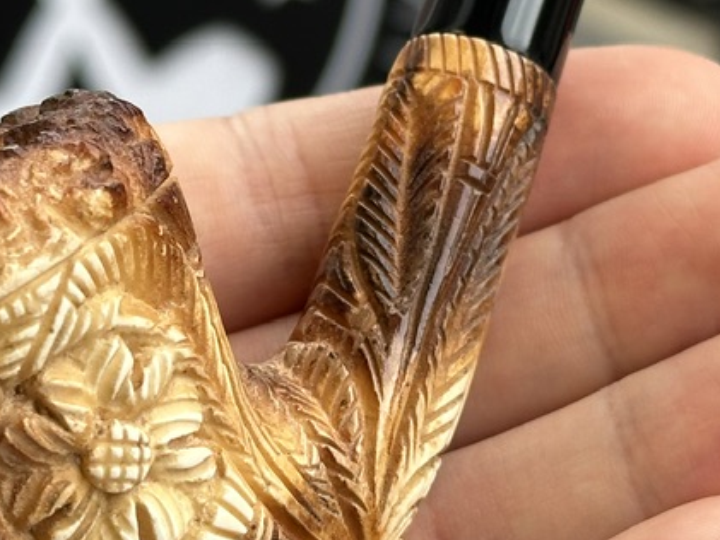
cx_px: 342
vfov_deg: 10.1
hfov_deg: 13.5
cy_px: 106
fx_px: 3038
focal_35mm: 146
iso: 50
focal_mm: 6.86
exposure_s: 1/186
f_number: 1.78
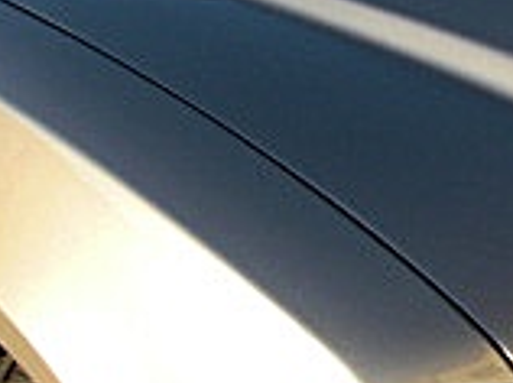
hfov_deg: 12.8
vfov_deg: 10.1
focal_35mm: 146
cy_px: 364
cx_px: 799
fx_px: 2160
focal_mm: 6.3
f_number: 2.8
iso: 50
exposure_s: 1/400
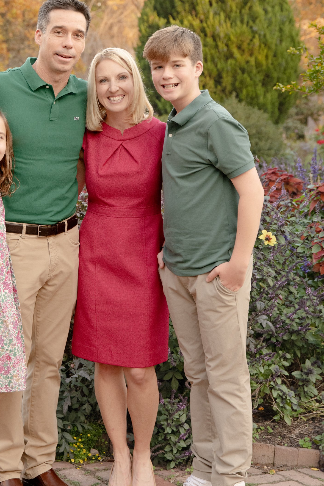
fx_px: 1242
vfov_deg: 21.9
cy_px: 111
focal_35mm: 92
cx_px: 104
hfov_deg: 14.8
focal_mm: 52
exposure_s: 1/320
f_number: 3.5
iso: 800
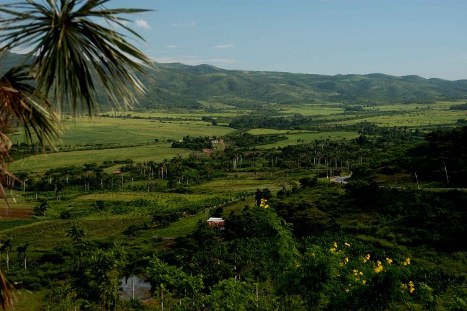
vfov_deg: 20.1
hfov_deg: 29.9
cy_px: 156
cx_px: 234
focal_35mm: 68
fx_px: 875
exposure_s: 1/125
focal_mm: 45
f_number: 5.6
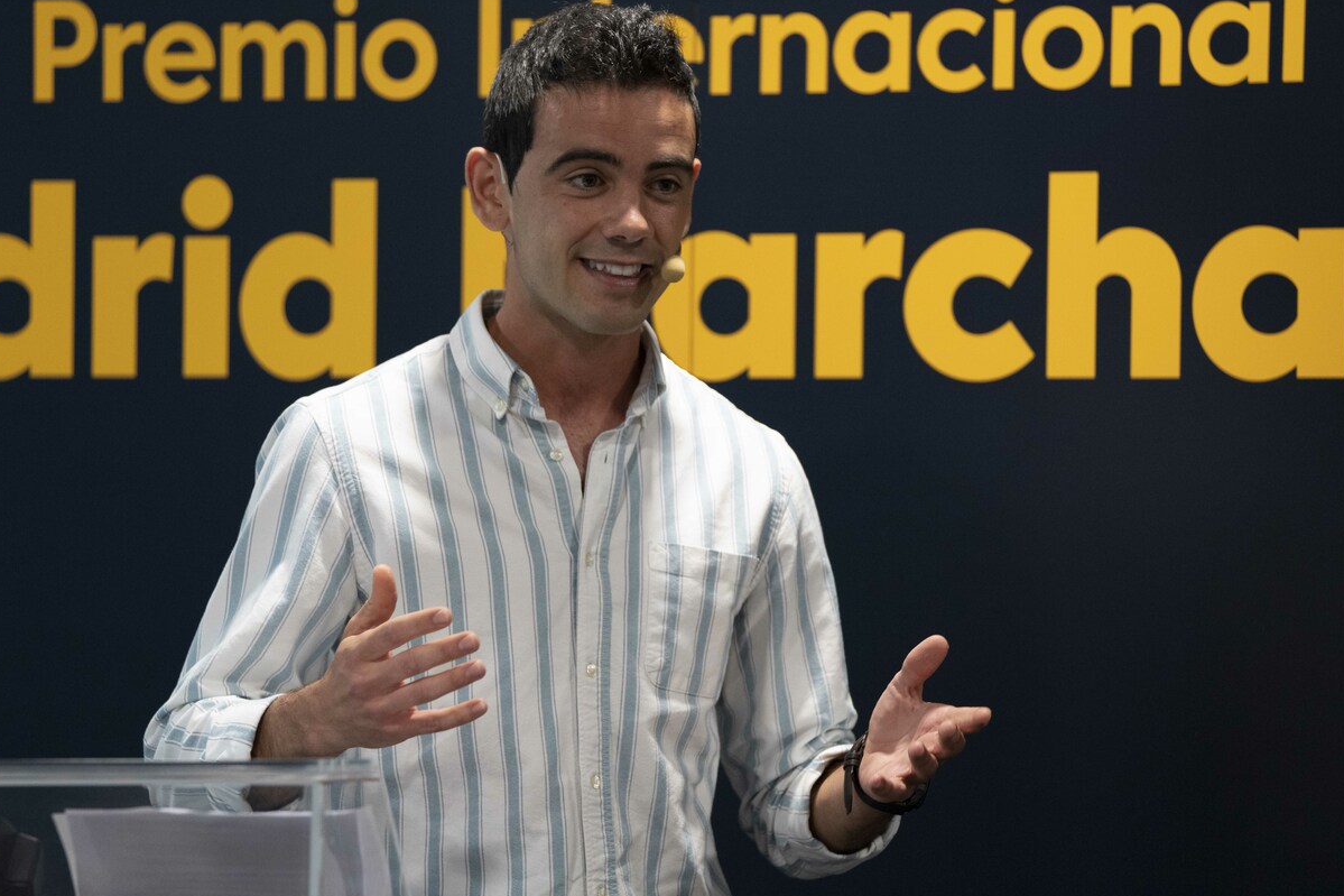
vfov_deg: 7.2
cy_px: 440
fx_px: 7092
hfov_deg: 10.8
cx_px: 648
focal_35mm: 190
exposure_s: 1/250
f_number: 3.5
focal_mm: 178
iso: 2500
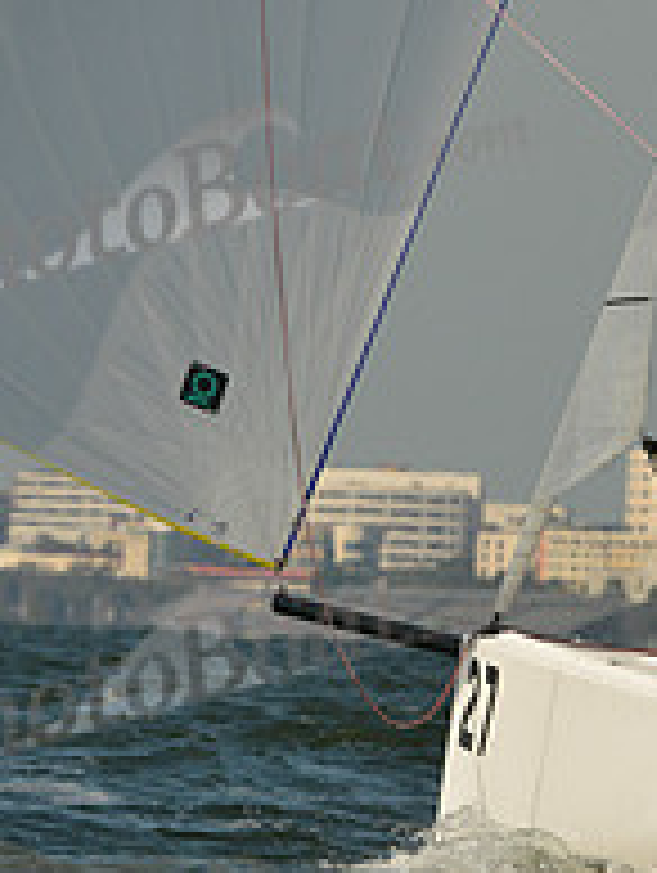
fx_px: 20302
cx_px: 765
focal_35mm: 804
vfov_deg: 2.5
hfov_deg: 1.9
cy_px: 367
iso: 500
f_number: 10
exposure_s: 1/1250
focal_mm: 280
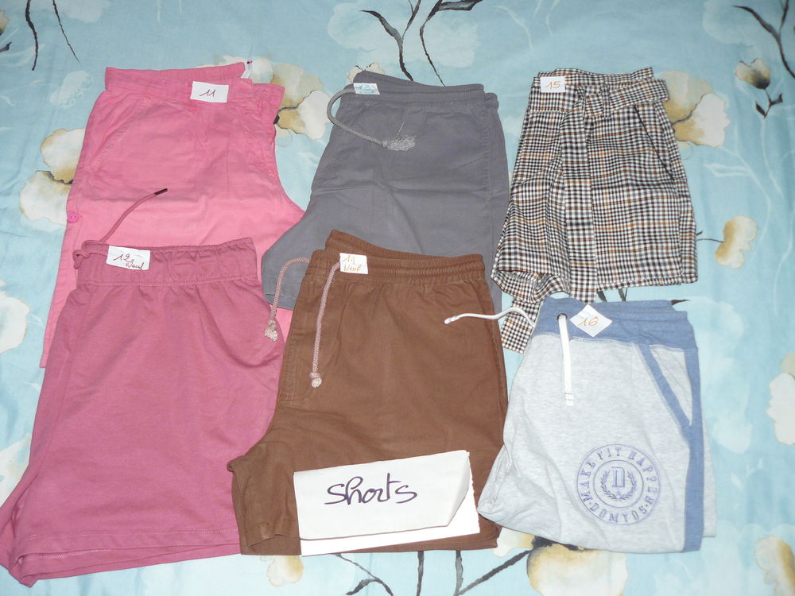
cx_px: 398
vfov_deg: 39.7
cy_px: 298
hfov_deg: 51.4
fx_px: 827
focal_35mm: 36
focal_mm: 6
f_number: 2.8
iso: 100
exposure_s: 1/50
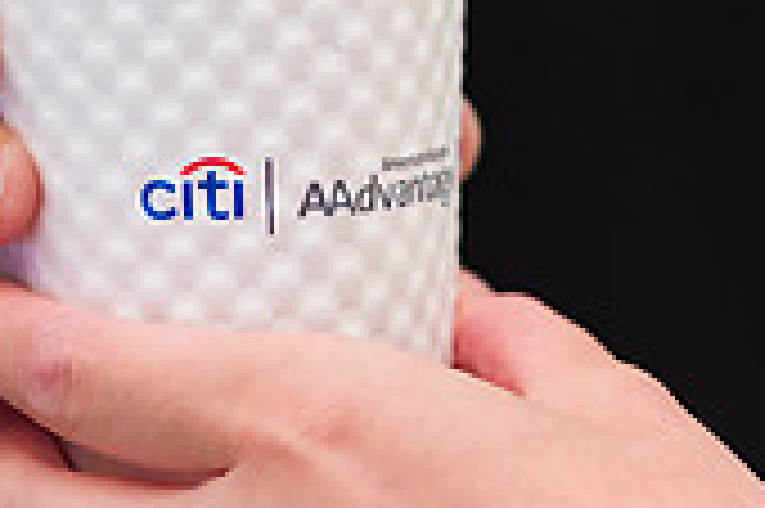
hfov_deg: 12.5
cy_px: 229
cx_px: 630
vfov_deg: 8.4
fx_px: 3482
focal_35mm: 164
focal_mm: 48
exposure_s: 1/250
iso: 1600
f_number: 4
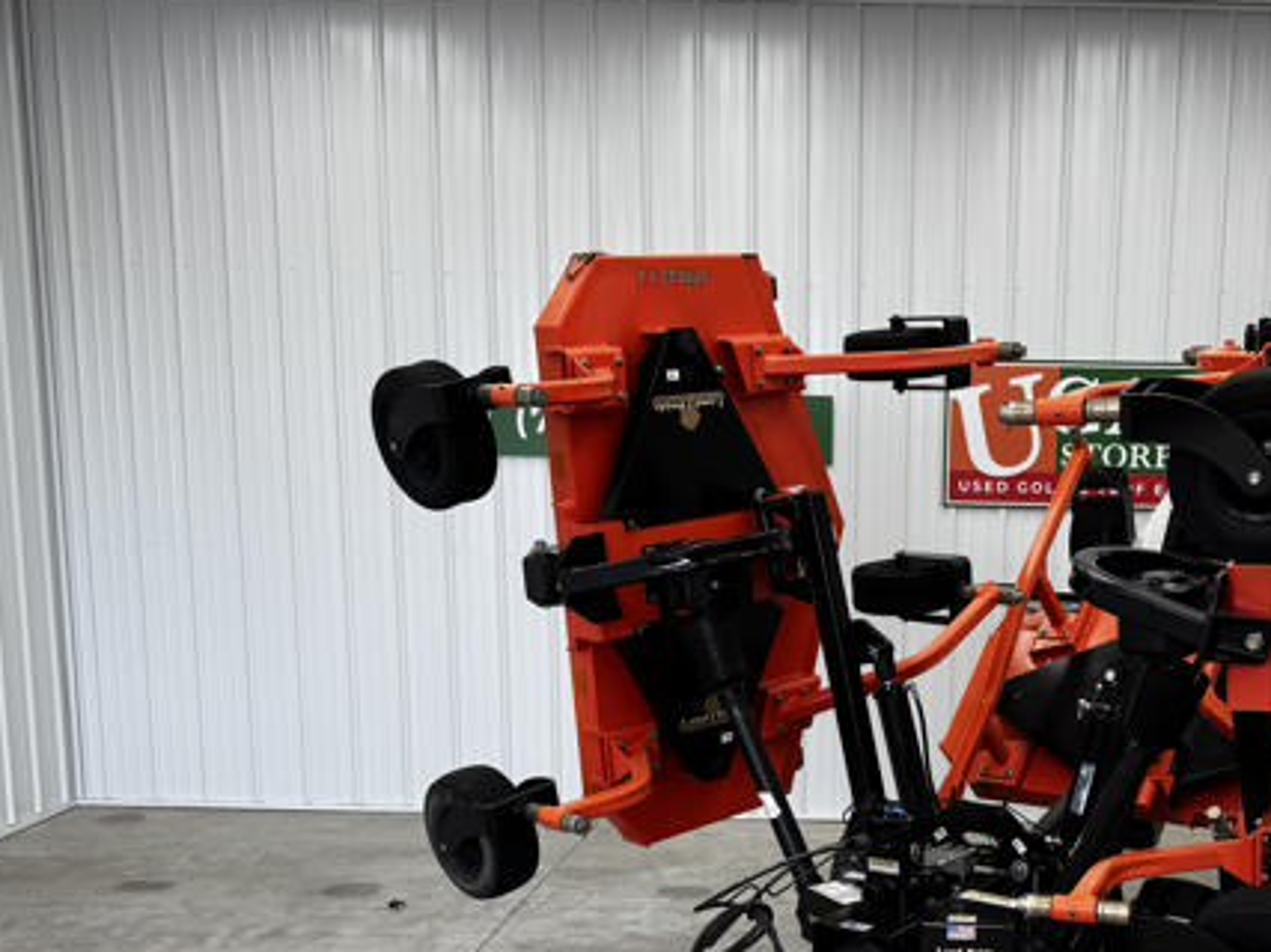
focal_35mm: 45
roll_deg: -1.6
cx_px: 908
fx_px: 1652
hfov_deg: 41.2
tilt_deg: -11.2
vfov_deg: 31.2
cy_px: 782
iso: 64
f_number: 1.78
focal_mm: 6.76
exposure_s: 1/159
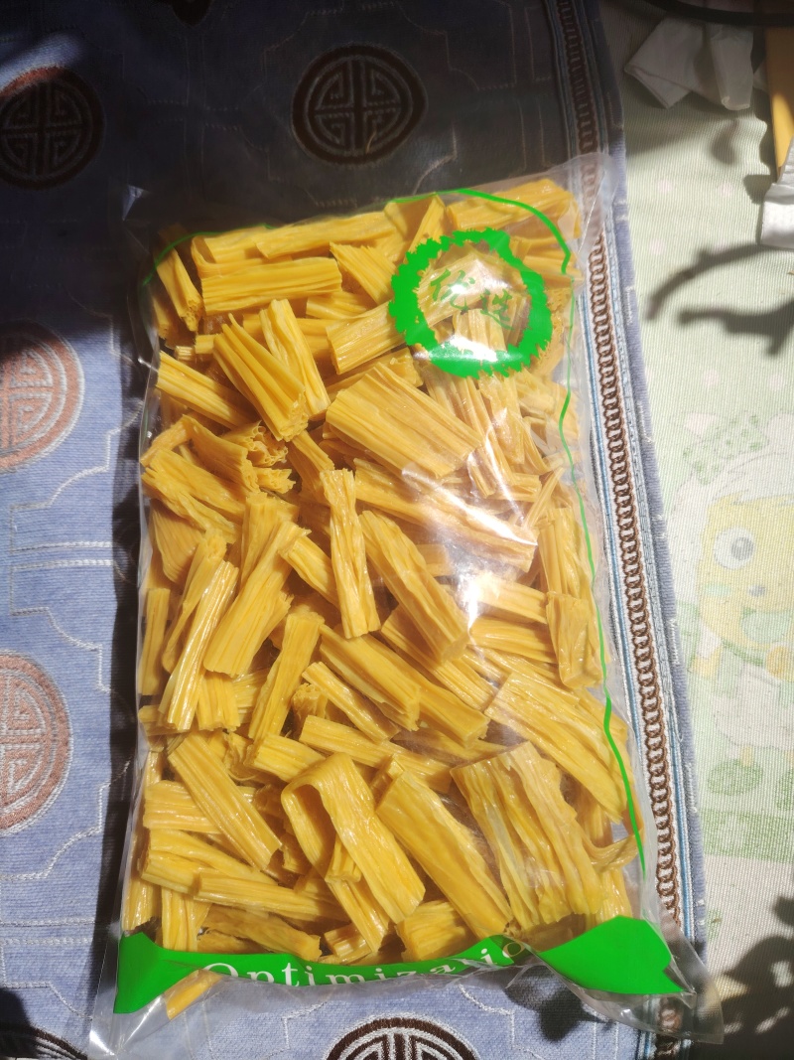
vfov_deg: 71.6
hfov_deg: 56.8
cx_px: 397
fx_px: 734
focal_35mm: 24
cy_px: 530
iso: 100
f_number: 1.75
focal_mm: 5.25
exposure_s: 1/643
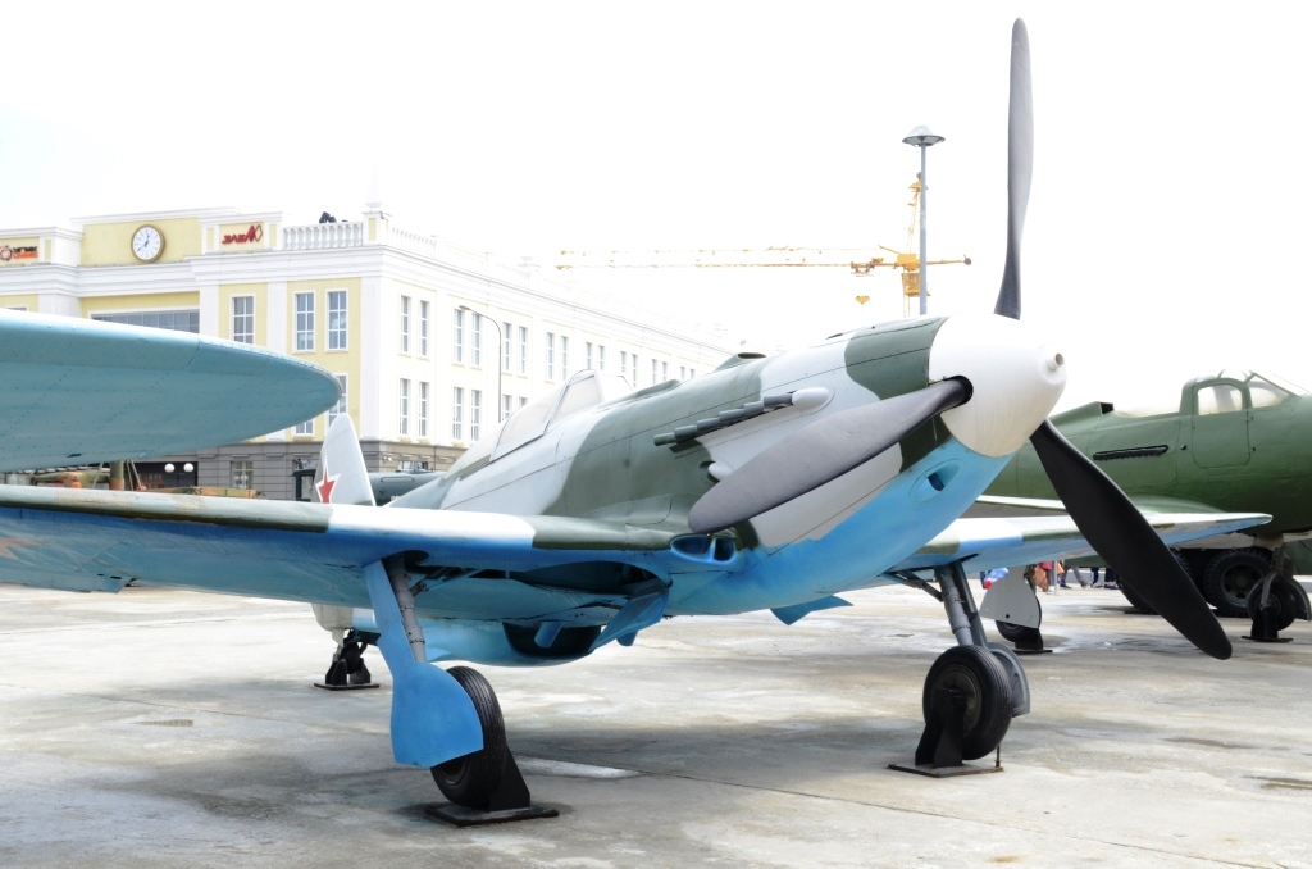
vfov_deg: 29.7
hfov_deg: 43.7
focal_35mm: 45
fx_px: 1636
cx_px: 656
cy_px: 434
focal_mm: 30
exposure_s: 1/125
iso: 800
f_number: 16
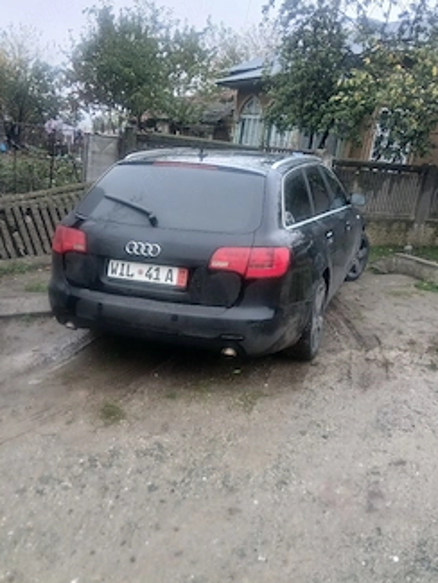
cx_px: 232
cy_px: 309
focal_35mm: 32
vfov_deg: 56.8
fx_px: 540
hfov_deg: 44.2
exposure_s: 1/50.3
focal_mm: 3.98
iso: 50
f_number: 1.8
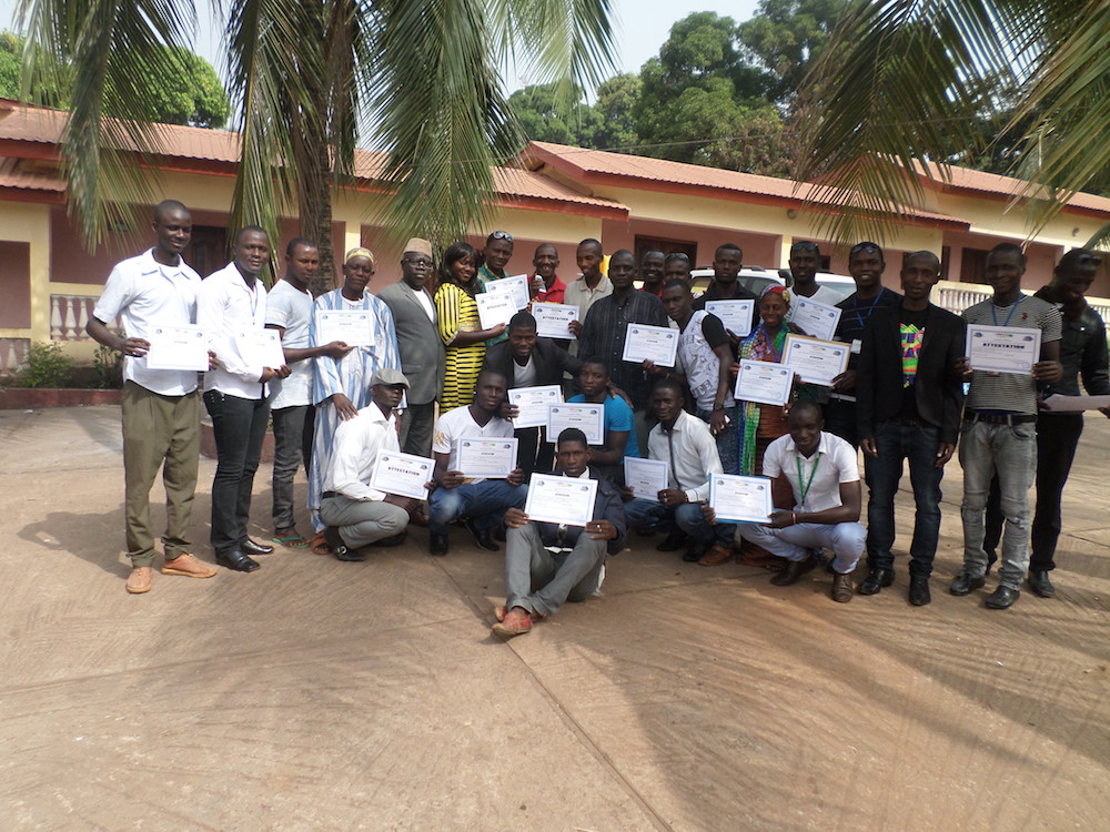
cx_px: 555
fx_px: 802
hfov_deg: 69.4
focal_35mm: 25
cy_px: 416
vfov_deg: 54.9
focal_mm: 4.5
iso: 80
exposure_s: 1/750
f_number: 2.5
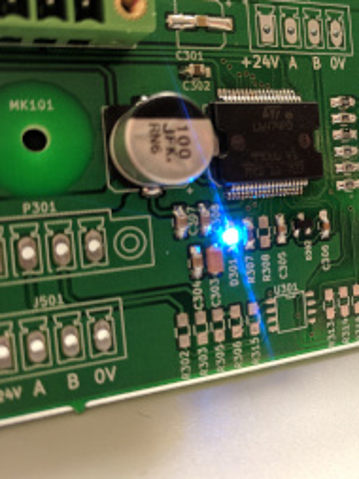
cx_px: 291
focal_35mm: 41
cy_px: 204
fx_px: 568
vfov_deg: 45.7
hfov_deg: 34.0
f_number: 2
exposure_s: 1/50
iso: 201
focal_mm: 4.67
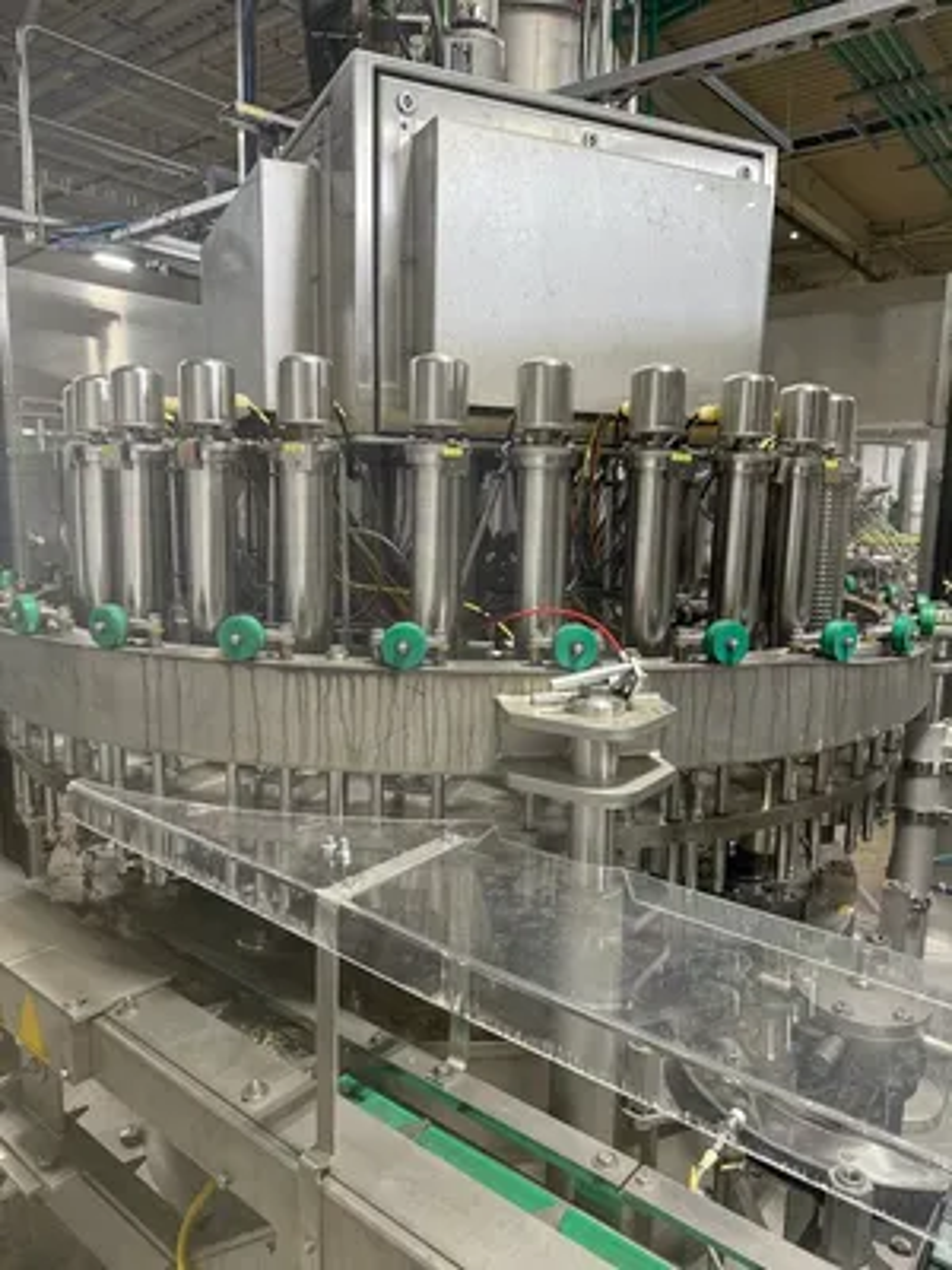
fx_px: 880
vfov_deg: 71.6
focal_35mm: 24
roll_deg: -0.9
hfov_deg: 56.8
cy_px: 635
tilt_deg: -8.5
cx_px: 476
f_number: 1.78
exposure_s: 1/60
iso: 200
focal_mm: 6.76
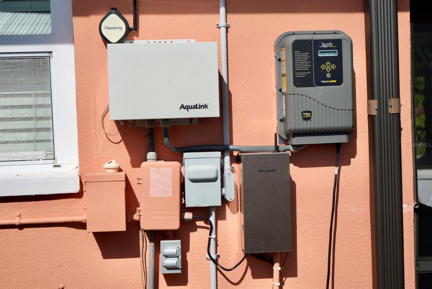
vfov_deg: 25.1
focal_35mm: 54
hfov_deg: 36.8
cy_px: 144
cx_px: 216
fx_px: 648
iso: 100
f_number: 5.6
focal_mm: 54
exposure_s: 1/1000
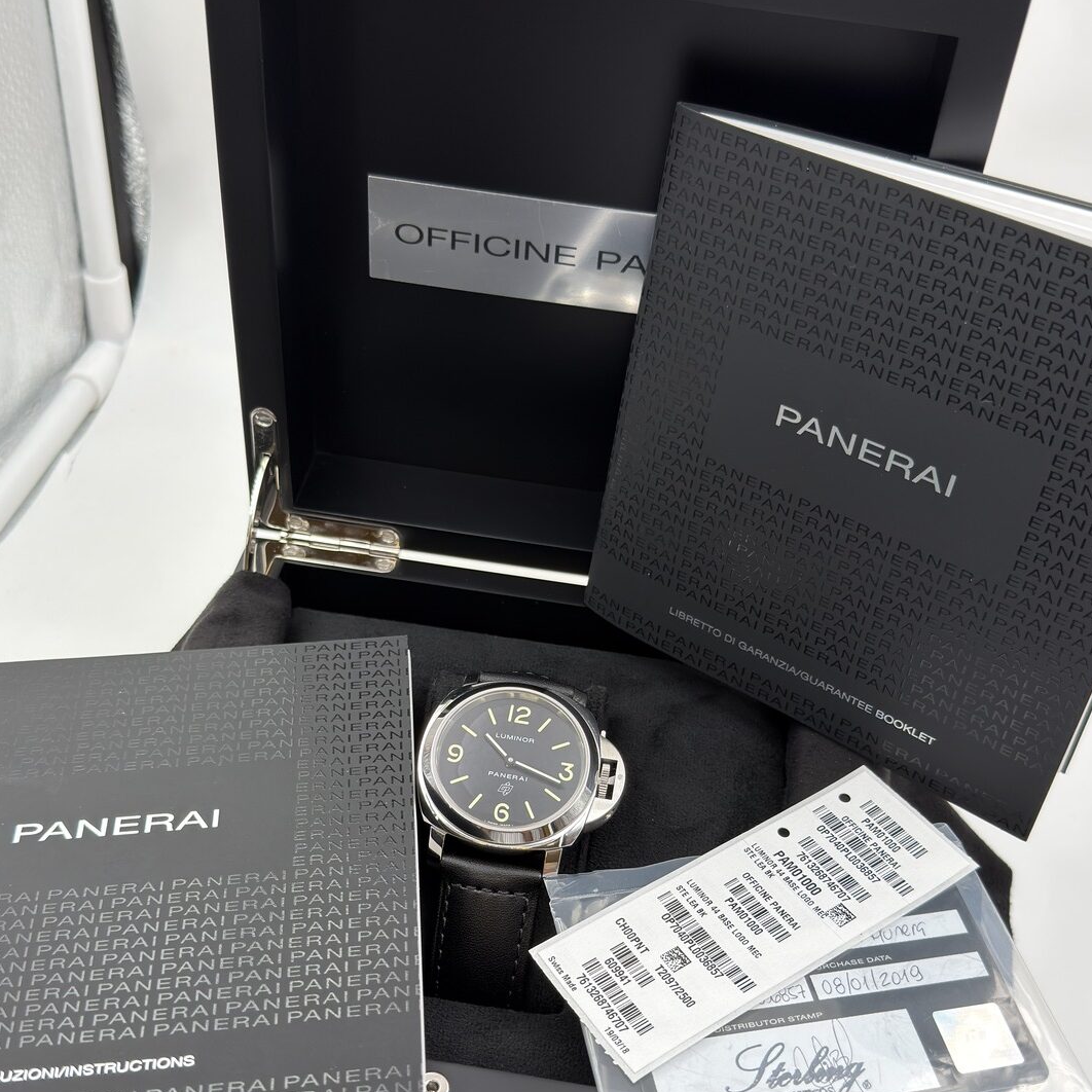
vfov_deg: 40.7
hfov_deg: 40.9
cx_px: 538
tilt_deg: -43.2
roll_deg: -6.1
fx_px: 1463
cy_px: 658
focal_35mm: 41
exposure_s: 1/432
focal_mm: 6.76
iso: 64
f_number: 1.78
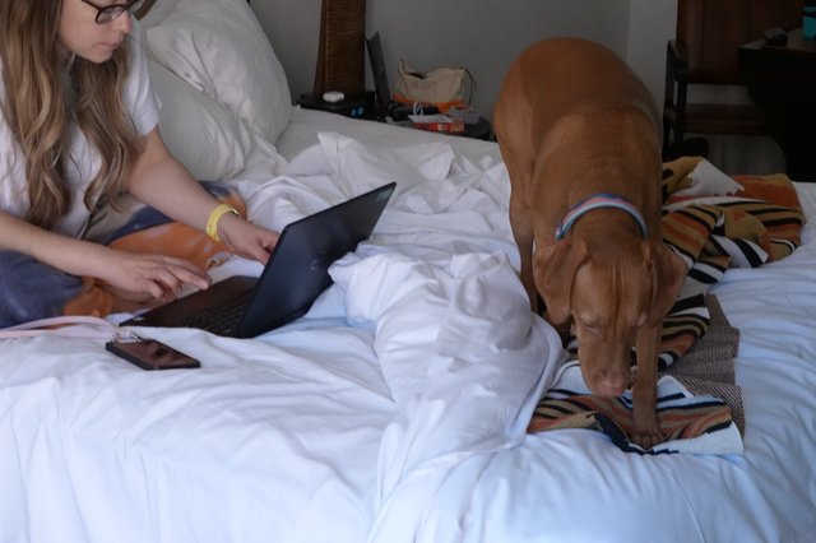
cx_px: 408
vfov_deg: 19.7
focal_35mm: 69
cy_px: 272
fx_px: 1563
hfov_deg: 29.3
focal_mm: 25.34
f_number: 4
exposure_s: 1/125
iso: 2000
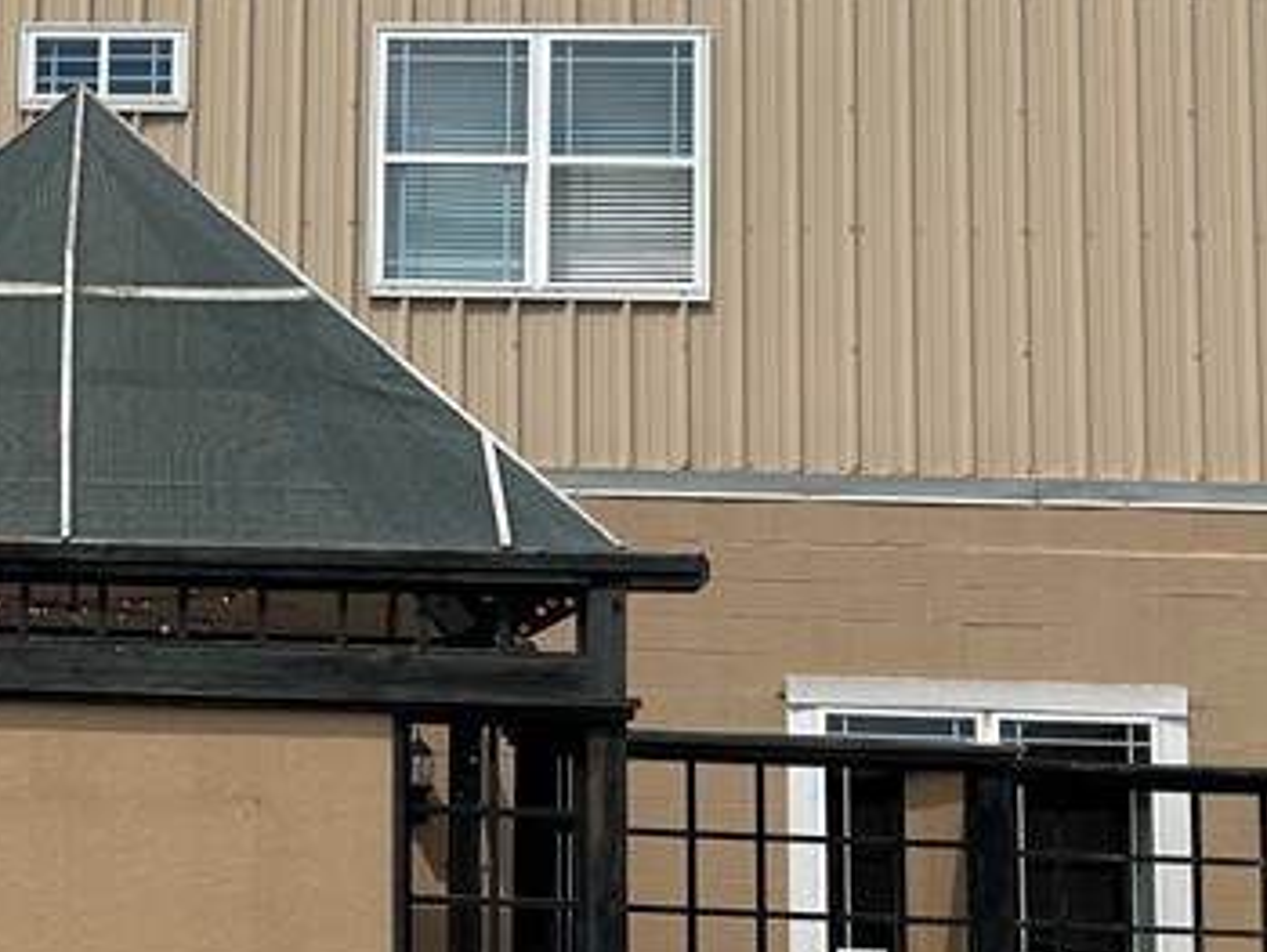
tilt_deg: +8.8
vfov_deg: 19.4
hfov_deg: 24.1
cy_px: 452
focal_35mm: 76
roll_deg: -1.8
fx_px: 2784
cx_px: -87
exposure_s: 1/8000
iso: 50
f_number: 1.5
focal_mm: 5.7
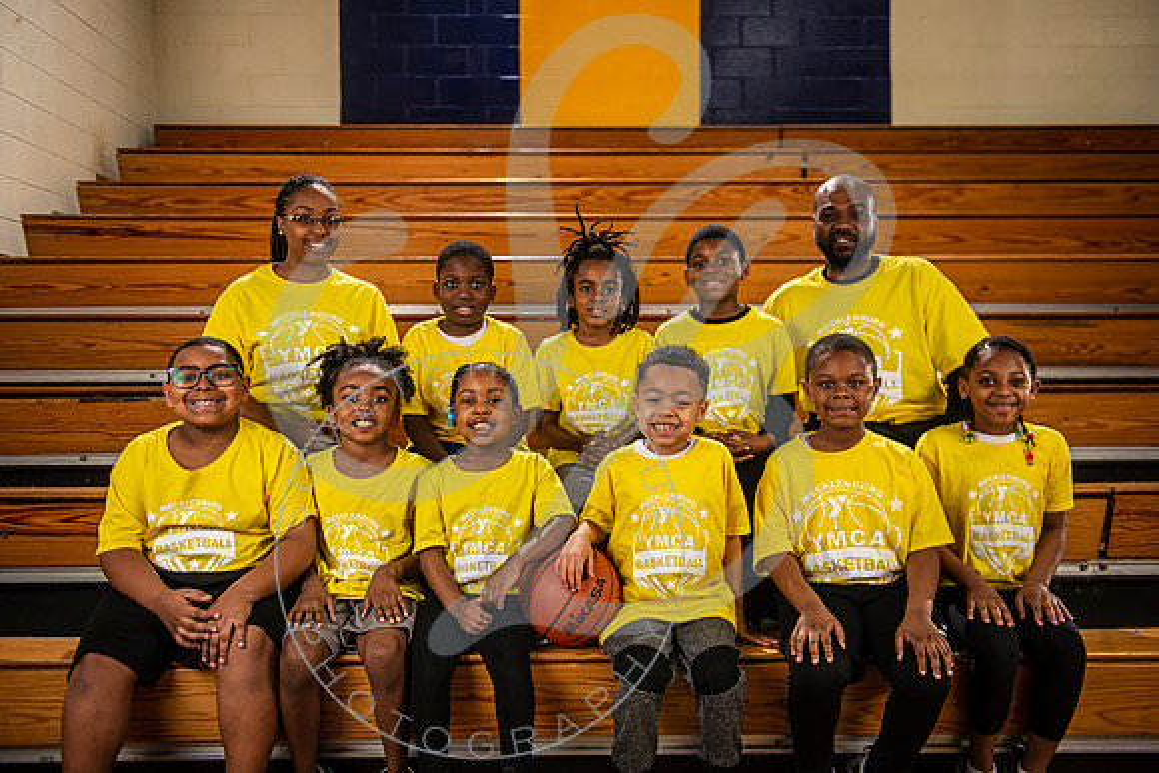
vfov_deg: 37.8
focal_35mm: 35
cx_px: 579
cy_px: 386
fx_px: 1130
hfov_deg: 54.3
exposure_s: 1/200
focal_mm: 35
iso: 100
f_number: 5.6
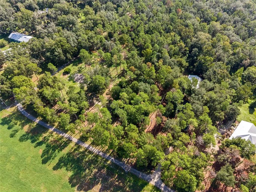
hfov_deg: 71.6
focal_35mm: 24
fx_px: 177
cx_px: 128
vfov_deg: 56.8
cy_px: 96
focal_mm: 8.67
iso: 400
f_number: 1.8
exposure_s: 1/1600
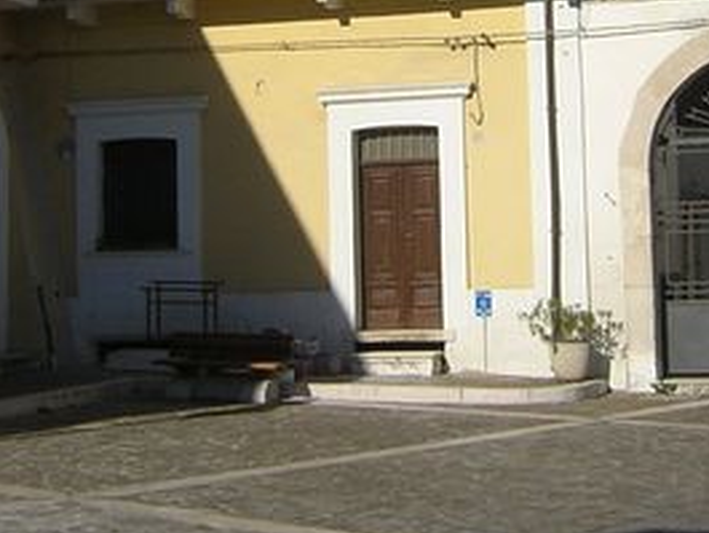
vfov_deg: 16.6
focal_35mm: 87
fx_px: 1783
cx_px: 466
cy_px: -3
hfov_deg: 22.4
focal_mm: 4.7
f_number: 5.2
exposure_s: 1/682
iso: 100
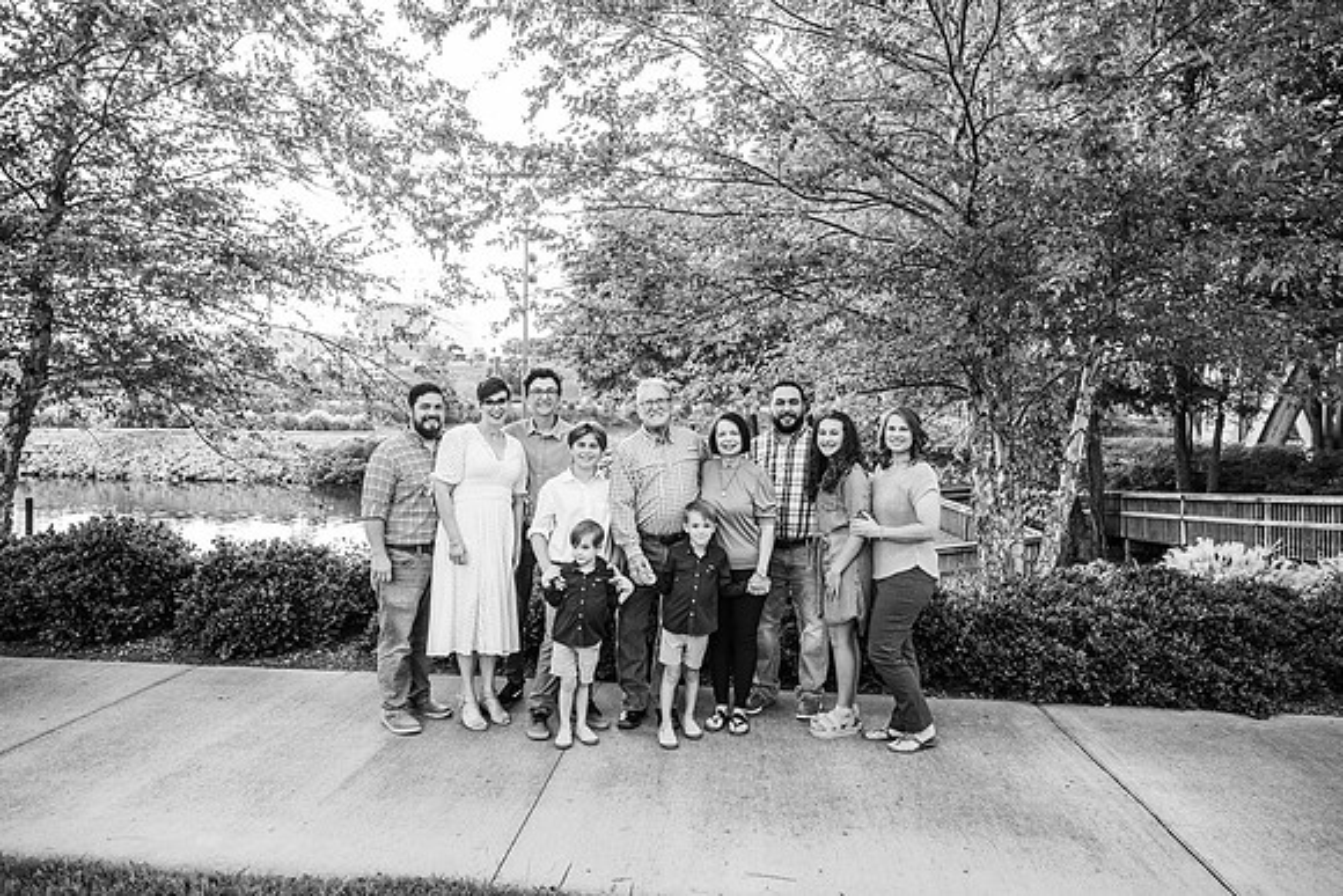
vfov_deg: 53.2
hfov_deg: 73.7
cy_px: 448
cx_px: 672
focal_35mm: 24
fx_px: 896
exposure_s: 1/200
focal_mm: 24
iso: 320
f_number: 3.2
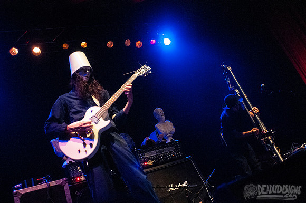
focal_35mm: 30
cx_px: 153
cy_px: 102
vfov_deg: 43.5
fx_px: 255
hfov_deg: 62.0
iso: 1600
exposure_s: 1/80
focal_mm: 20
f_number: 2.8
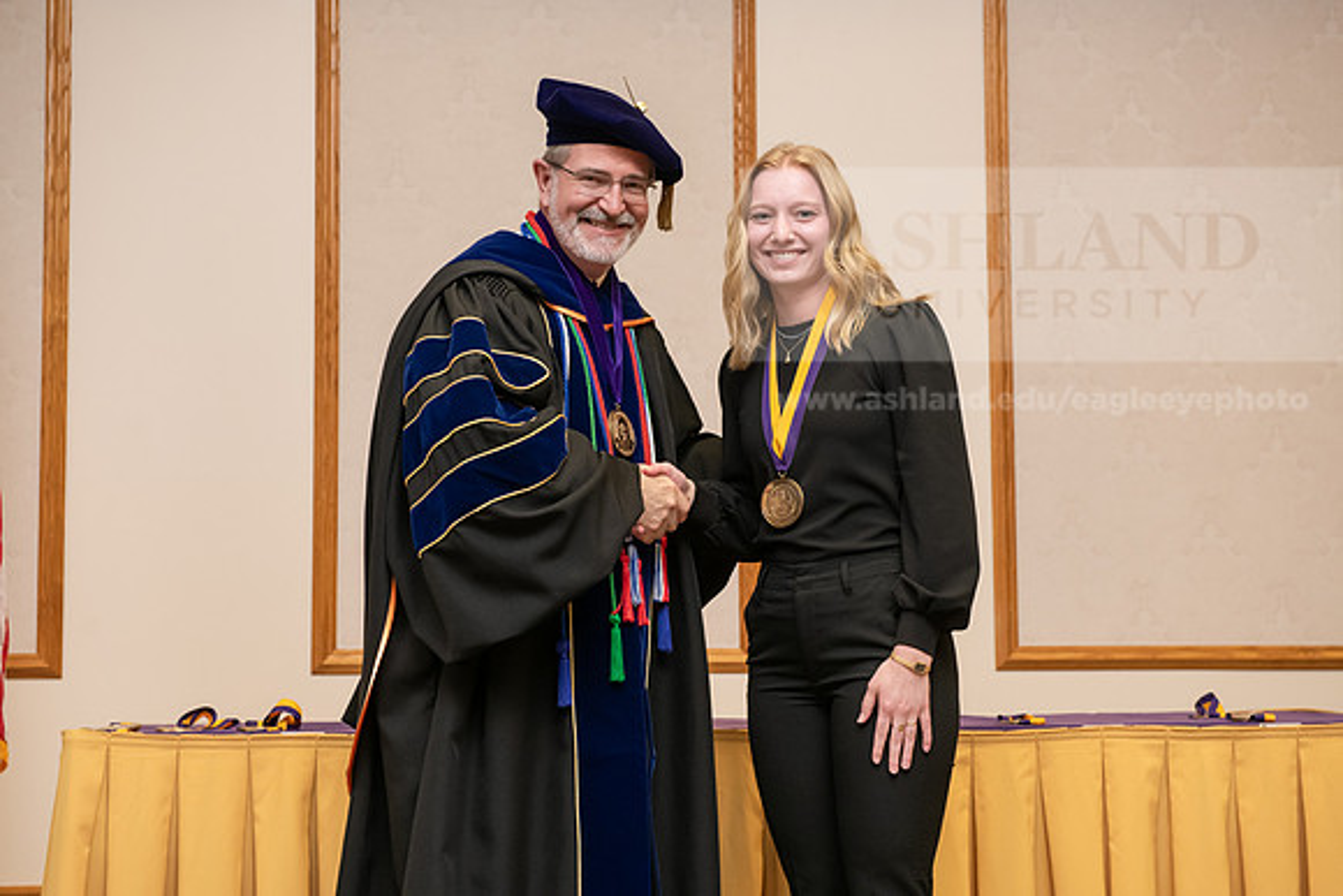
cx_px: 672
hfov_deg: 32.4
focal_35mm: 62
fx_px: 2313
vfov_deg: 21.9
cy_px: 448
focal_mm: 62
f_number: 5.6
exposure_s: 1/200
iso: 2000
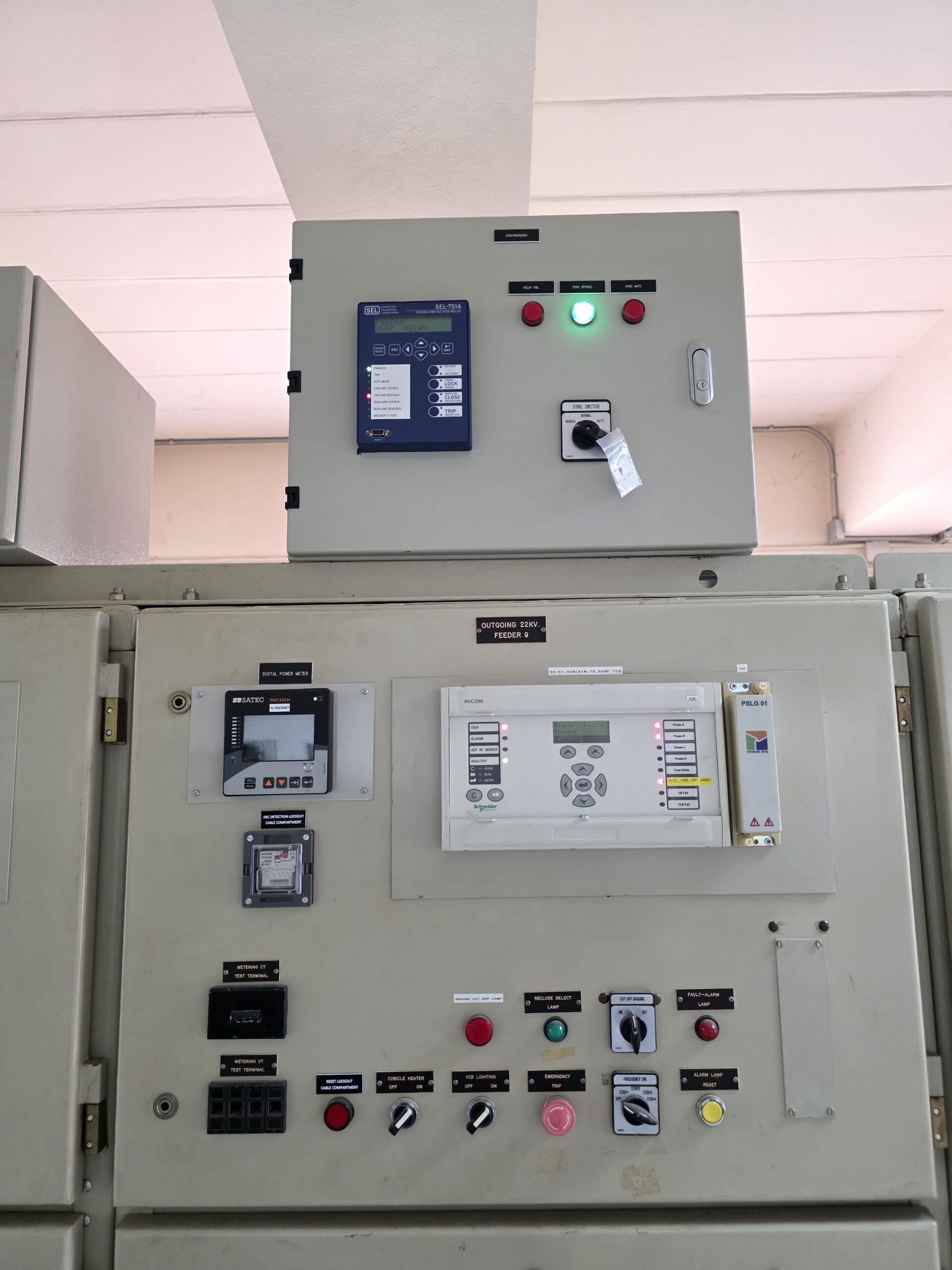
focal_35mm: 23
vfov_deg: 73.9
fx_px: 843
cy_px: 635
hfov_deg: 58.9
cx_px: 476
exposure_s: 1/100
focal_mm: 6.3
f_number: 1.7
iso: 640
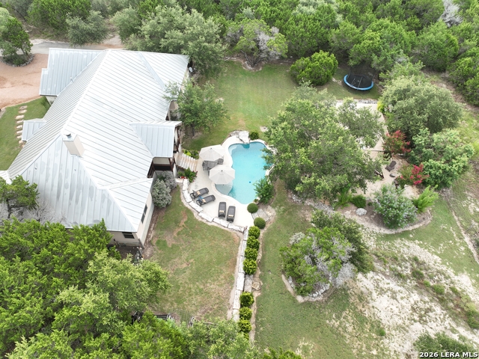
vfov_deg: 56.8
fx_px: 332
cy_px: 180
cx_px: 240
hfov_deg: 71.6
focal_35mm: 24
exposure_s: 1/100
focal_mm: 12.29
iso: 110
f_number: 2.8
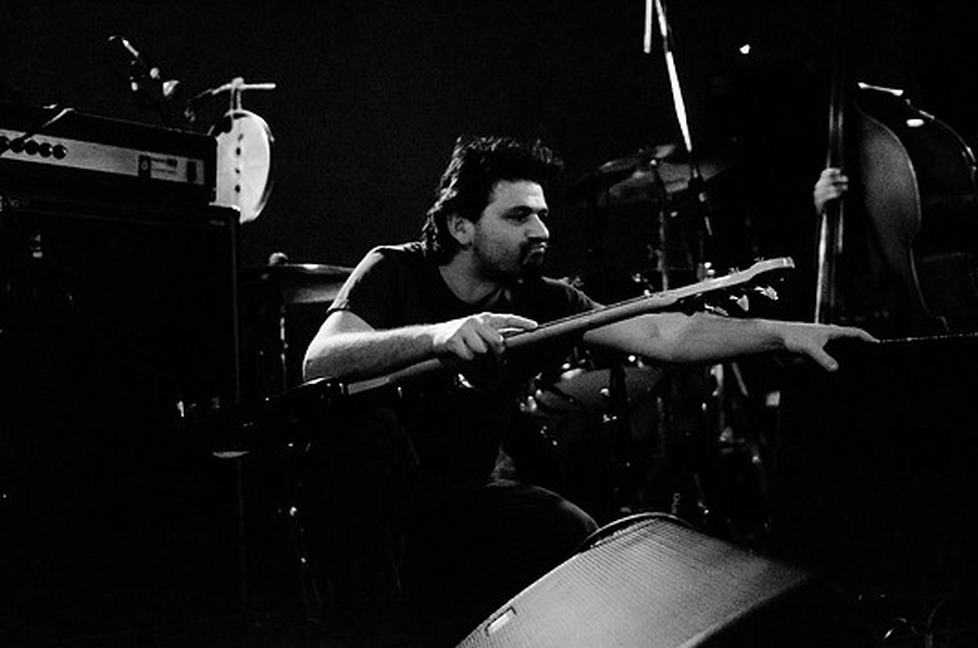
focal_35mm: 49
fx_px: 1328
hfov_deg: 40.4
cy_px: 340
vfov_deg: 27.4
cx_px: 499
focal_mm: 30
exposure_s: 1/60
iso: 2000
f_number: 1.4
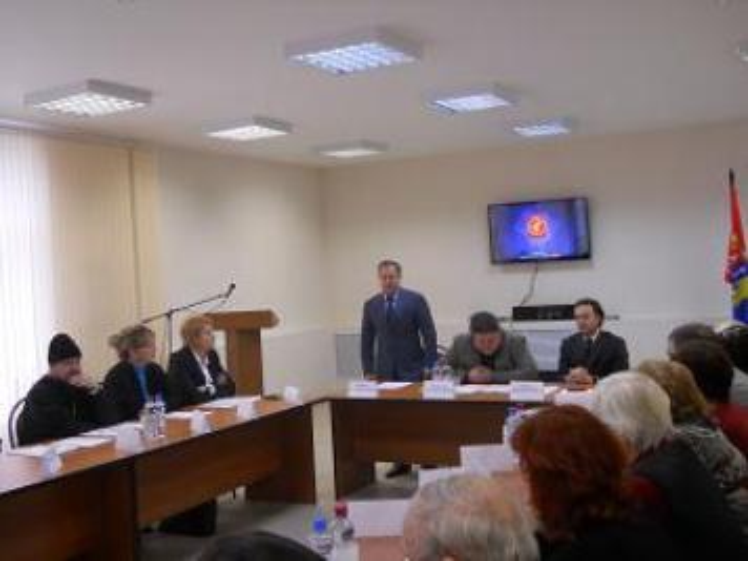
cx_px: 374
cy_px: 280
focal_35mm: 41
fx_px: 886
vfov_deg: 35.1
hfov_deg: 45.8
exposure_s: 1/30
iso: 200
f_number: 3.1
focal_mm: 6.72
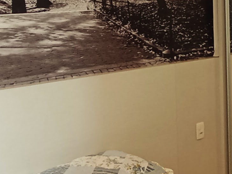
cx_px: 173
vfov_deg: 20.2
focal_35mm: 72
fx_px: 483
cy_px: 37
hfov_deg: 26.7
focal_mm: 1.65
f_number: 2.2
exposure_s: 1/60
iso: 102
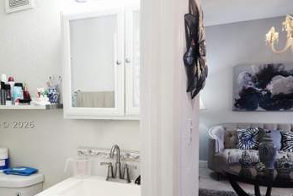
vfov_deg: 39.7
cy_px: 124
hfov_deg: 56.6
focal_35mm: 33
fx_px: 269
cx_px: 111
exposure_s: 1/120
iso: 160
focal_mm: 6.4
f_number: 1.8
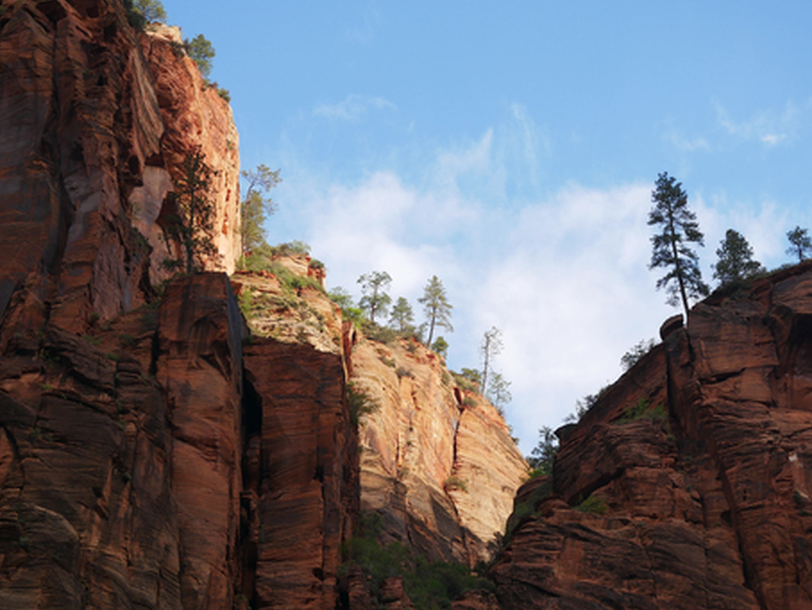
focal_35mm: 111
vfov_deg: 13.3
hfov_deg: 17.7
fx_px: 2605
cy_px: 343
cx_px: 422
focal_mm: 45
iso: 200
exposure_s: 1/250
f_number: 5
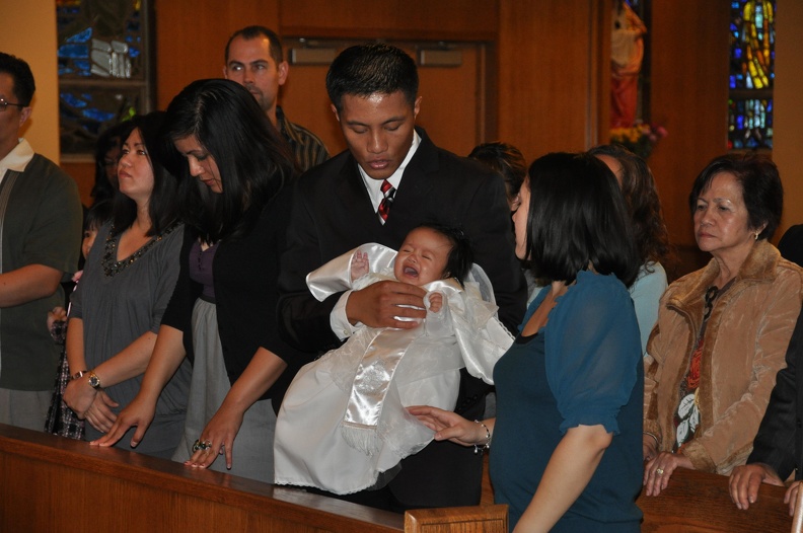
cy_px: 266
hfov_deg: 17.1
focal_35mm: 120
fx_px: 2673
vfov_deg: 11.4
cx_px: 402
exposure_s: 1/60
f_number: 5
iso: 800
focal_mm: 80
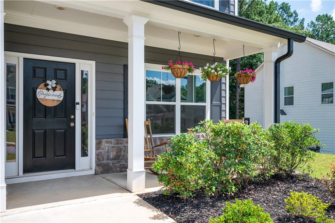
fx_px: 265
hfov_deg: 64.6
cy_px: 112
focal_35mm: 28
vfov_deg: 45.6
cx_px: 168
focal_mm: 28.5
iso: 500
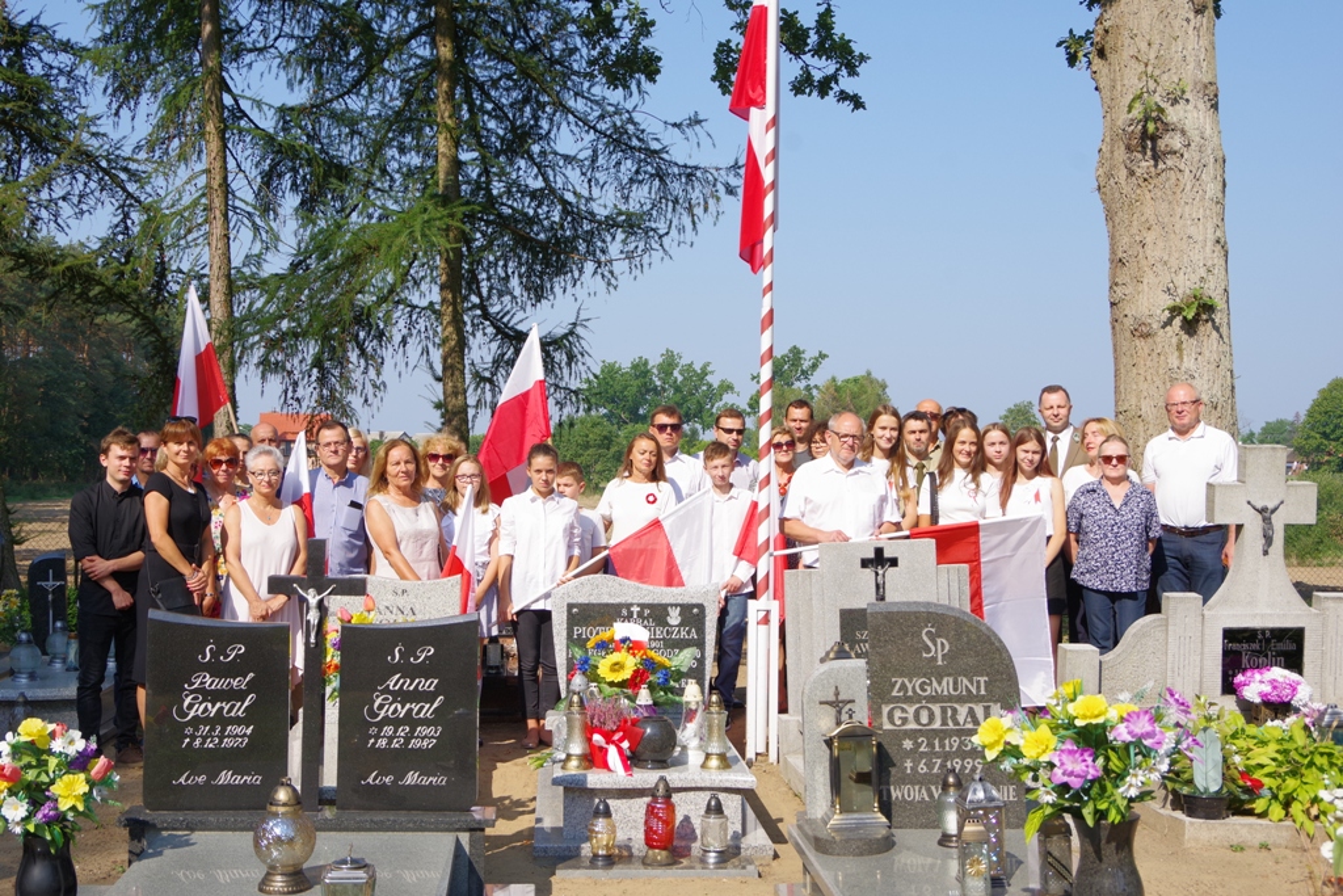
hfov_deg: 46.4
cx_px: 672
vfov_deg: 31.9
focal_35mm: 42
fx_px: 1567
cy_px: 448
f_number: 8
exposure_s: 1/400
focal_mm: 28
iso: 200
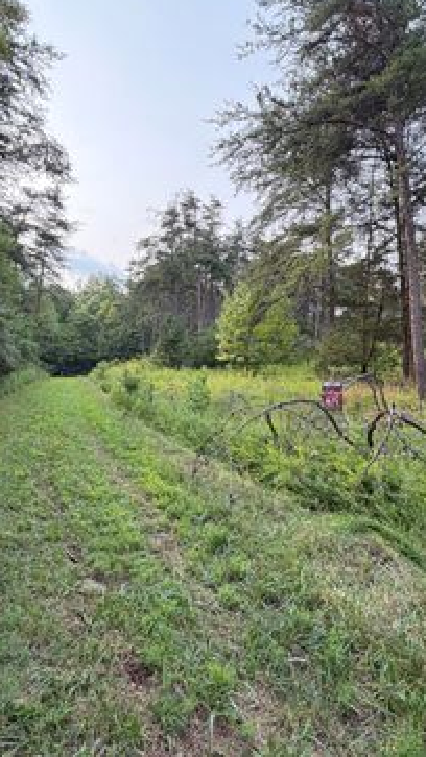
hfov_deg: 53.4
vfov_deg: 83.8
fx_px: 422
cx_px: 184
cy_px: 372
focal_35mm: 21
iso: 50
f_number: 2.2
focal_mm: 2.22
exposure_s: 1/226
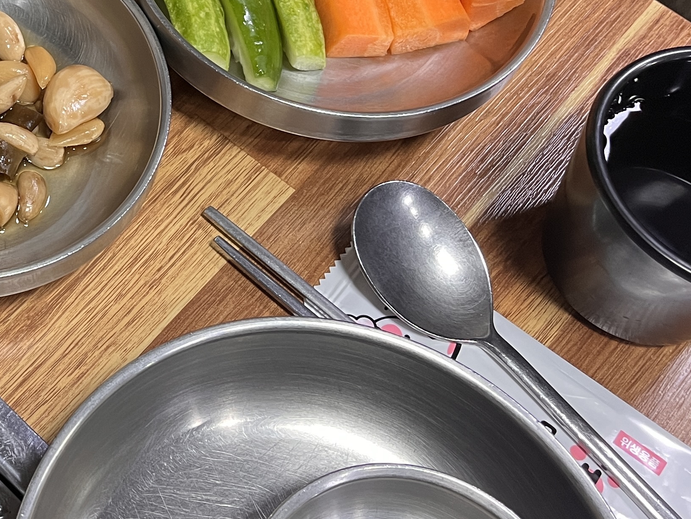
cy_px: 146
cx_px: -19
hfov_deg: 28.2
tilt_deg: -62.1
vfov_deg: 22.8
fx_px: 1278
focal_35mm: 64
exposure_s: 1/60
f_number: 1.6
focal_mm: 5.1
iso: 200
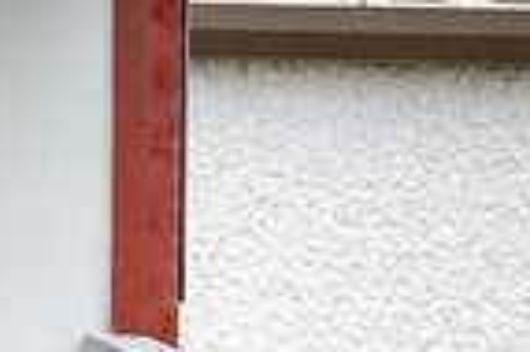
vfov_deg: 1.1
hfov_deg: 1.7
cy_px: 598
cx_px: -367
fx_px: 17955
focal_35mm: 1221
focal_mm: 300
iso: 1100
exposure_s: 1/1000
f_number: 2.8
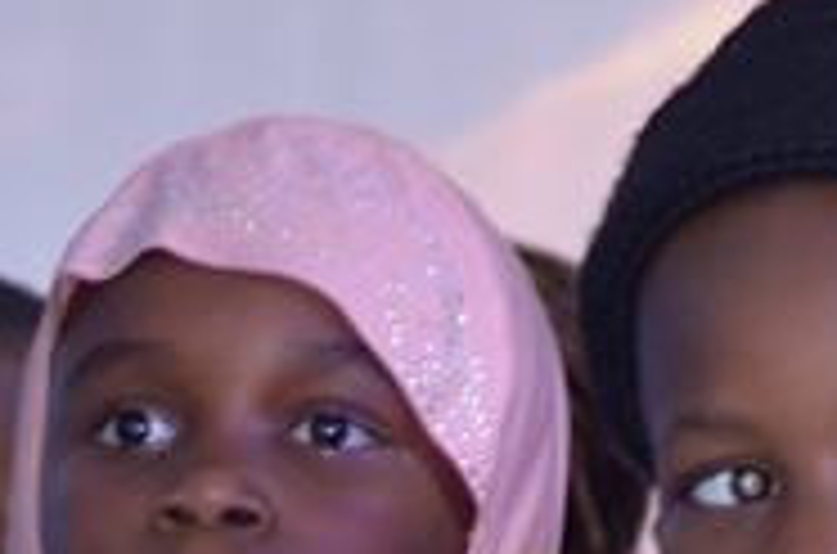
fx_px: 13381
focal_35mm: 577
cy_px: 473
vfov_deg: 2.4
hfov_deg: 3.6
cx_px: 1472
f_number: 4
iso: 640
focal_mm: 70
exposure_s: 1/50
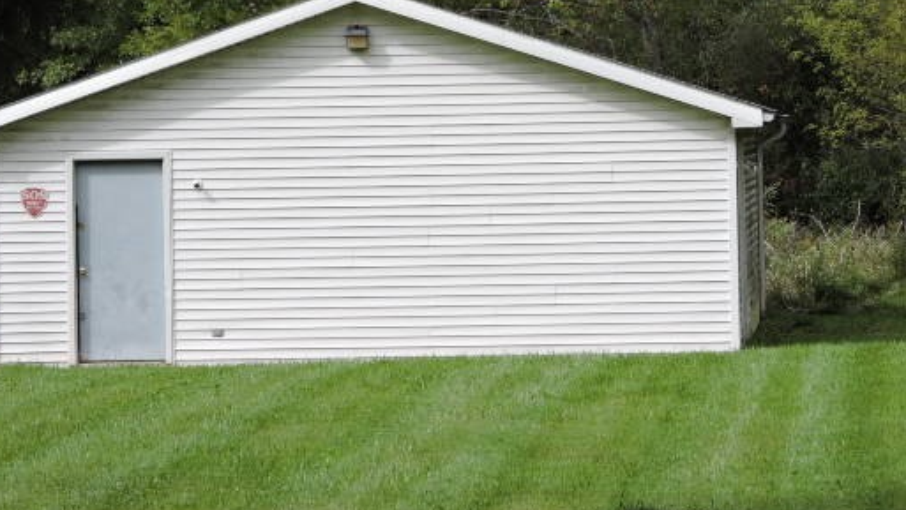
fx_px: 5551
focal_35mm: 231
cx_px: 427
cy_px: 95
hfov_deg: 9.3
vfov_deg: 5.3
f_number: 4.5
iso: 100
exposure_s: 1/320
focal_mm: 30.3
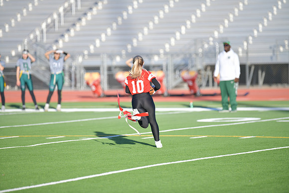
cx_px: 144
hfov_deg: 8.2
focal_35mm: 250
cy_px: 96
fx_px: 2007
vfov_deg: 5.5
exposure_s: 1/800
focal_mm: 250
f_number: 2.8
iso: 64
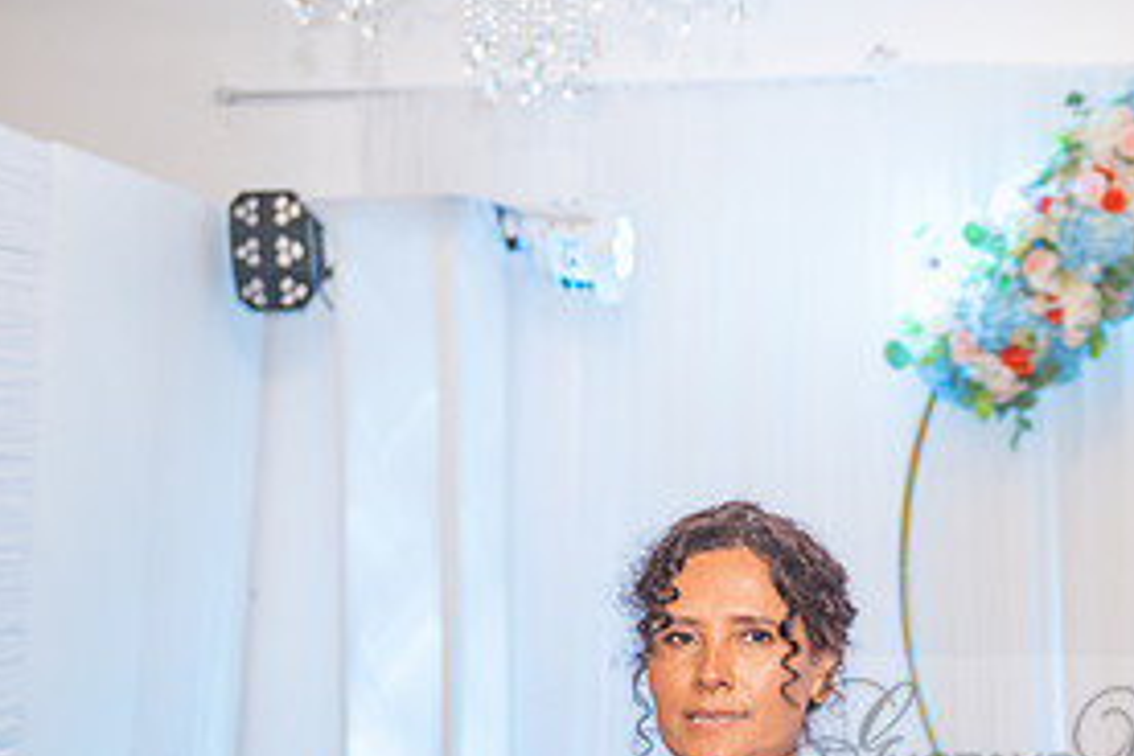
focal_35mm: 99
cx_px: 1037
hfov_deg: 20.2
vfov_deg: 13.6
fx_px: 3118
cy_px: 786
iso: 1000
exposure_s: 1/160
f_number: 3.2
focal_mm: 45
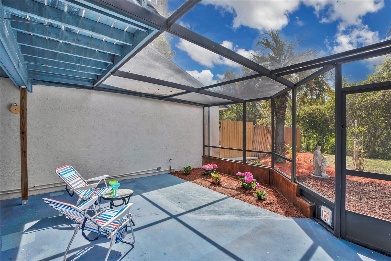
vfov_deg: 73.7
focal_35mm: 16
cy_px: 130
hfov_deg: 96.7
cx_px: 196
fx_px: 174
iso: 100
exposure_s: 1/100
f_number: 8
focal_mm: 16
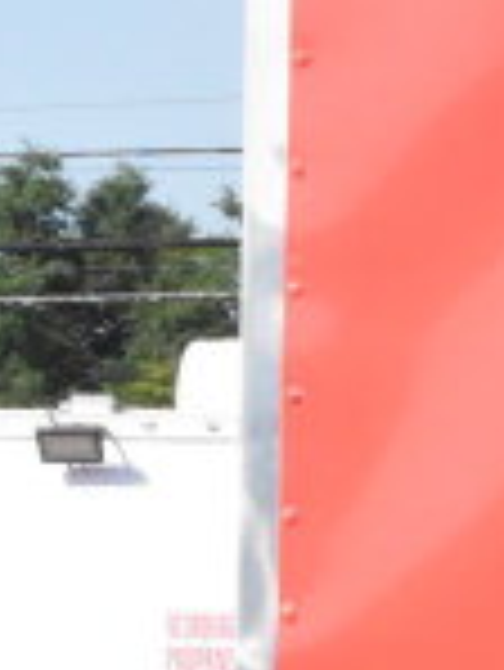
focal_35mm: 284
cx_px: 1328
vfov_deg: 6.9
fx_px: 5505
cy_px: 938
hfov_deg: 5.0
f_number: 20
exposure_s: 1/1600
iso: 6400
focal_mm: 32
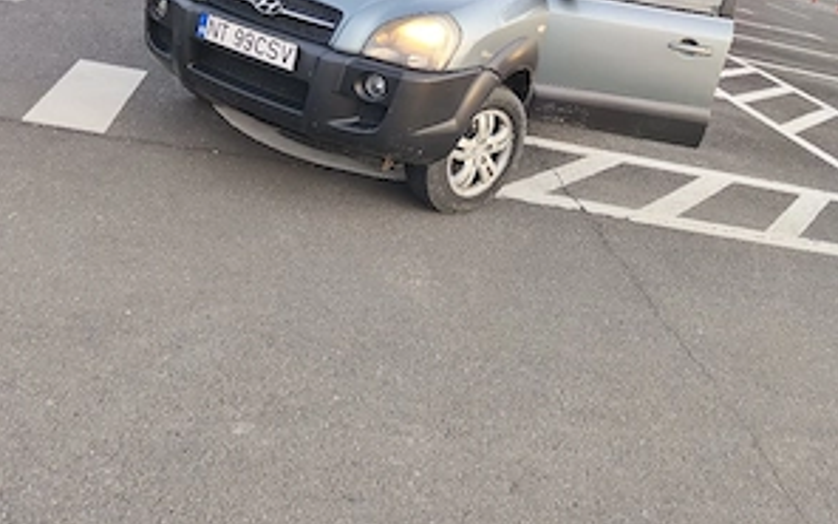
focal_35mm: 33
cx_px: 416
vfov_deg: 34.4
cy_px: -14
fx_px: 754
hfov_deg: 58.1
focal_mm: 6.18
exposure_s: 1/100
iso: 64
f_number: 1.65
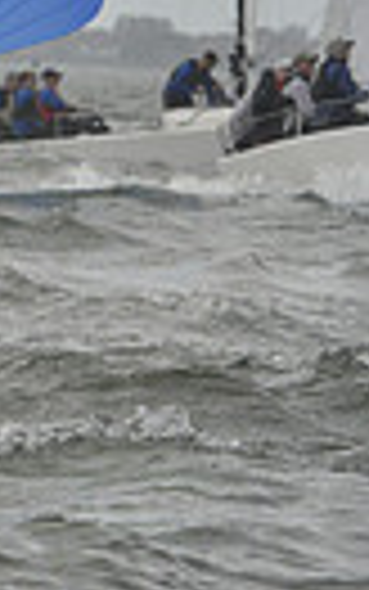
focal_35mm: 1126
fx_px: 18098
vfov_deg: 1.9
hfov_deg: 1.2
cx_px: -932
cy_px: -227
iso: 400
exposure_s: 1/1250
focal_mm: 250
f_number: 10
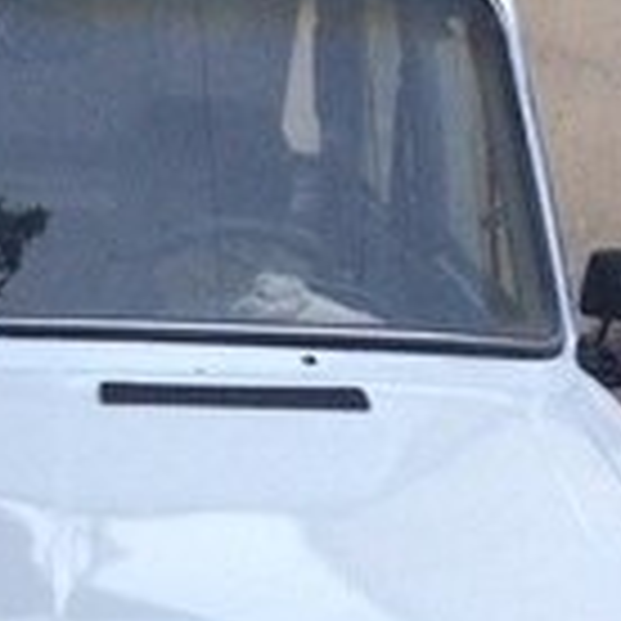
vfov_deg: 16.5
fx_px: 1867
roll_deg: +0.0
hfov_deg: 18.3
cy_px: 1030
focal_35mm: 92
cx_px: -18
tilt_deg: -32.1
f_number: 2.2
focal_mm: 4.15
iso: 320
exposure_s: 1/33
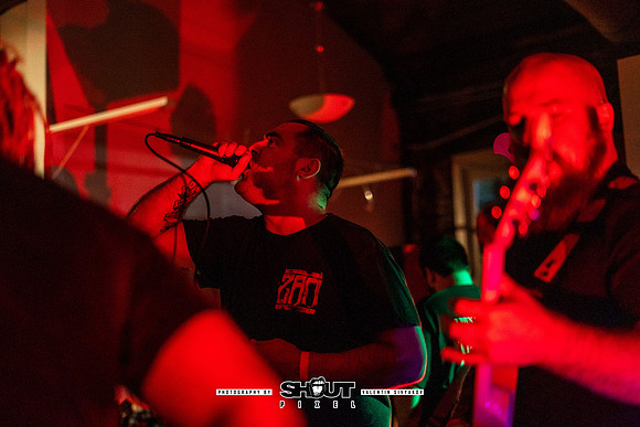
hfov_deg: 39.6
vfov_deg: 27.0
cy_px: 214
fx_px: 889
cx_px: 320
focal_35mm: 50
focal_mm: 50
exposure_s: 1/200
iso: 3200
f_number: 1.8
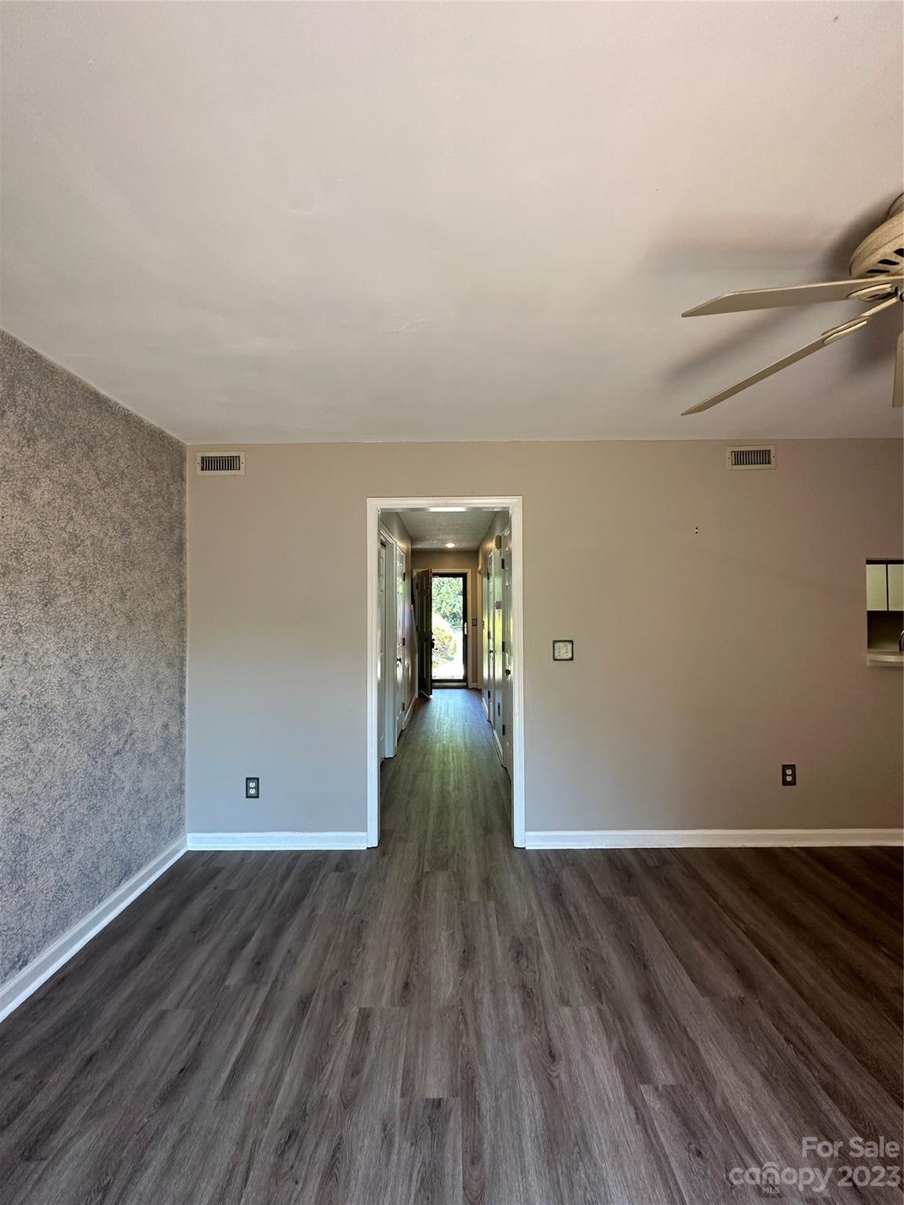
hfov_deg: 85.7
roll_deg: +1.0
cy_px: 602
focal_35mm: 14
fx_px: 487
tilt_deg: +0.9
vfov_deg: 102.1
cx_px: 452
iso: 125
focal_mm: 2.22
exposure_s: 1/99
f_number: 2.2
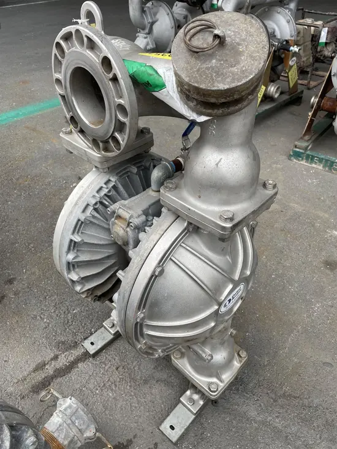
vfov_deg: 67.3
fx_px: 337
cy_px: 224
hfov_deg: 53.1
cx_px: 168
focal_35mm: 26
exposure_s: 1/351
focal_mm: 4.2
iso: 32
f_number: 1.6
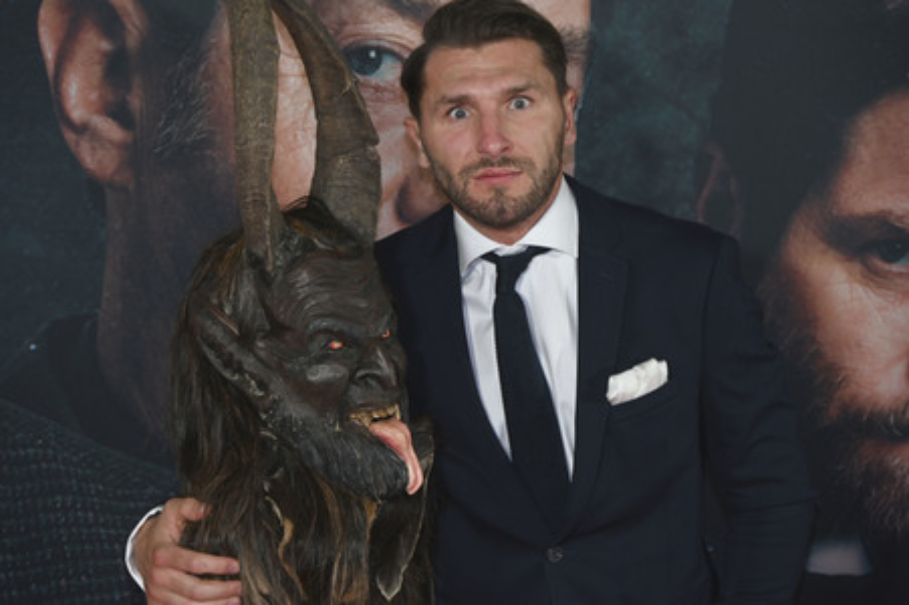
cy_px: 302
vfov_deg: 11.4
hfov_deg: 17.1
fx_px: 3028
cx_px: 454
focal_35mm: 120
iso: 1250
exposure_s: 1/100
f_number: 6.3
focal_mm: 120
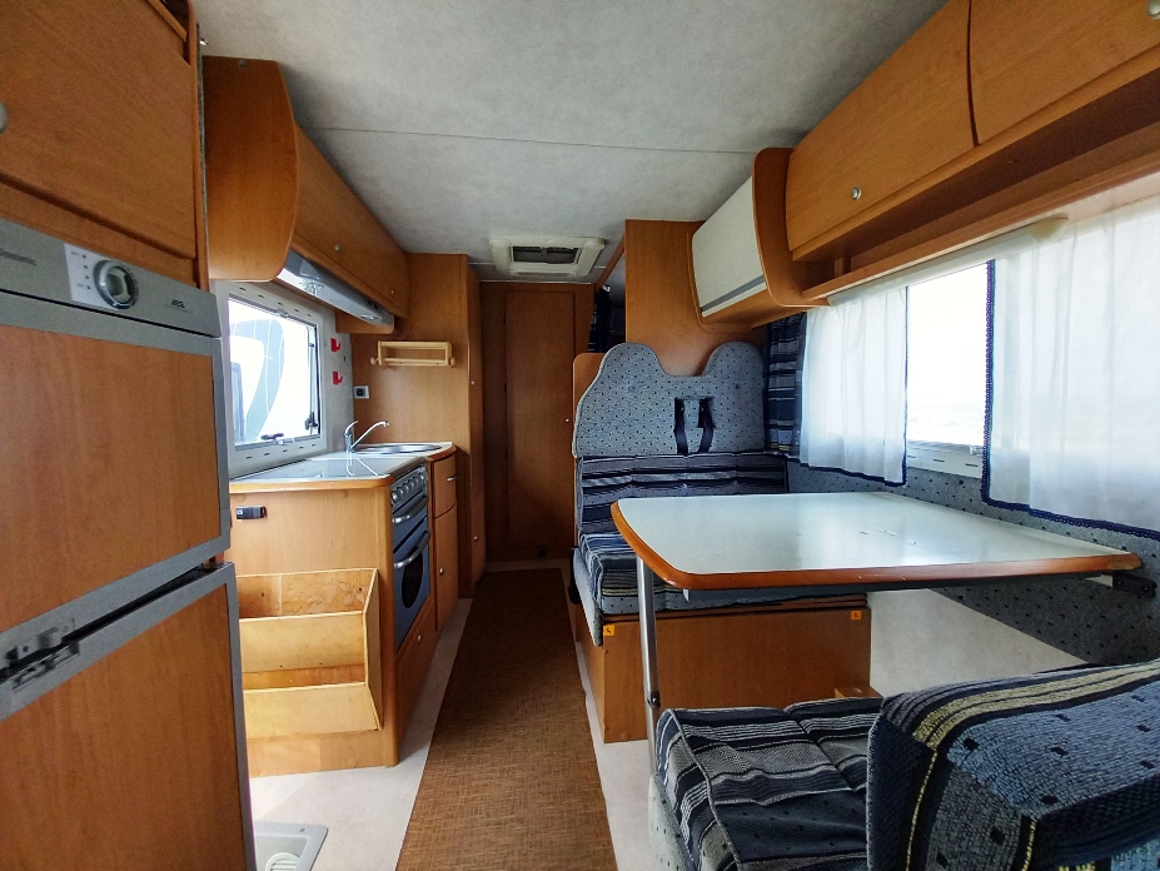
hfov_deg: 106.2
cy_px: 436
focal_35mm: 13
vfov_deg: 90.0
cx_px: 580
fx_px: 436
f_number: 2.2
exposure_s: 1/100
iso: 125
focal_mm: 1.13
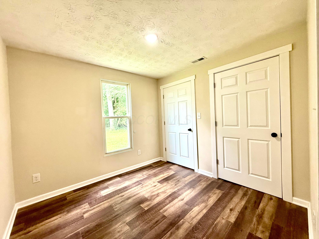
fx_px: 129
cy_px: 120
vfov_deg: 85.7
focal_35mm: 14
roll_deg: +1.6
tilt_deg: +0.3
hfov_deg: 102.1
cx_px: 160
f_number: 2.2
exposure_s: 1/120
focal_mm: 2.22
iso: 200
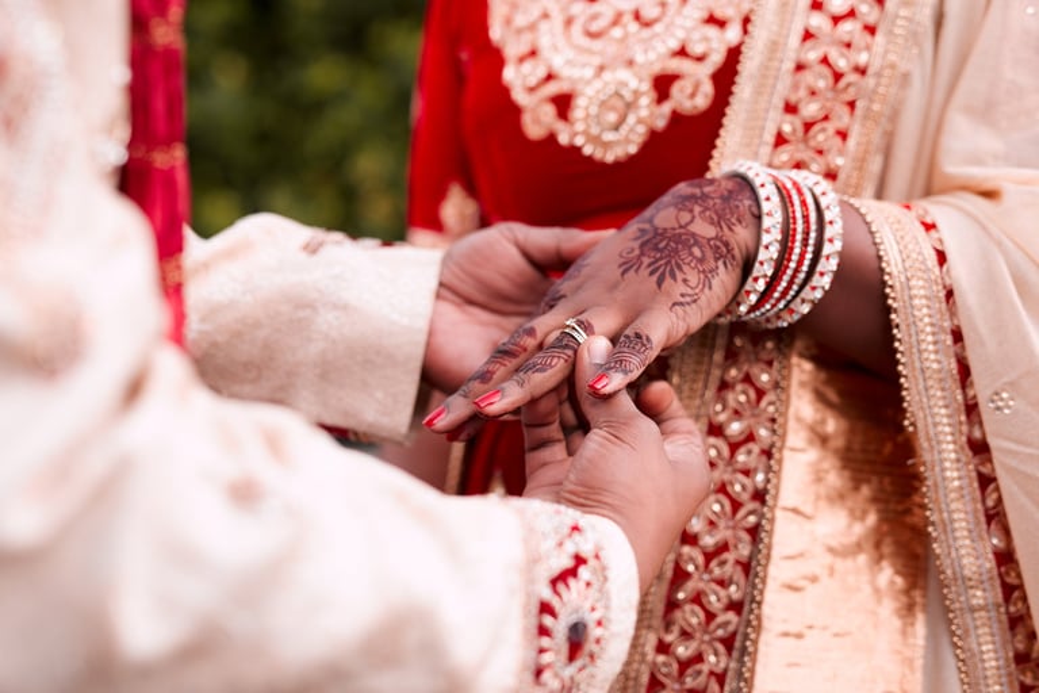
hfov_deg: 39.6
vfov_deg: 27.0
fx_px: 1443
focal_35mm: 50
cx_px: 520
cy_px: 346
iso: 320
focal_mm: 50
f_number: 2.2
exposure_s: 1/320
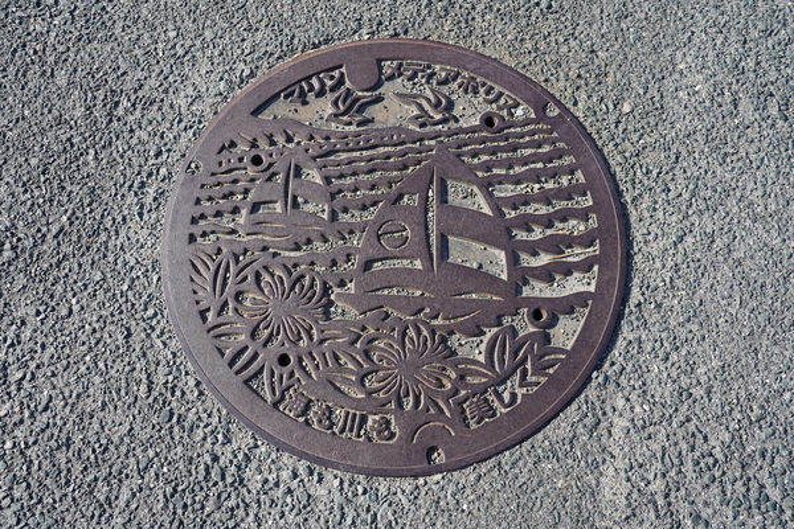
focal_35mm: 35
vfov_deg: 37.9
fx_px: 772
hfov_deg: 54.4
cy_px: 264
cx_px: 397
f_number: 8
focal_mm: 35
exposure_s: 1/160
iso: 100
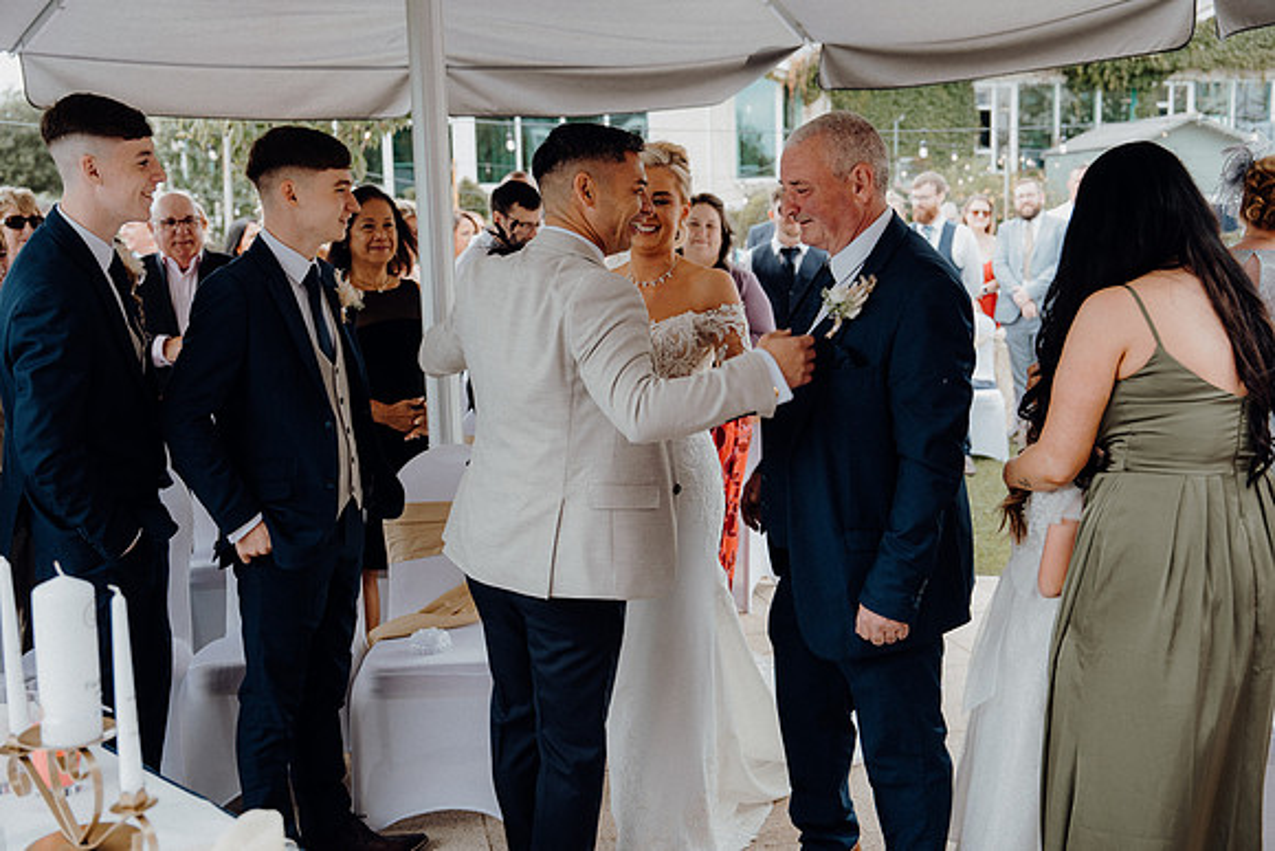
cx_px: 638
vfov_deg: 34.2
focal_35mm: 39
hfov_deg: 49.5
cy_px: 426
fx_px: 1382
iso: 125
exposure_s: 1/200
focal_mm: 39
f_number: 3.5
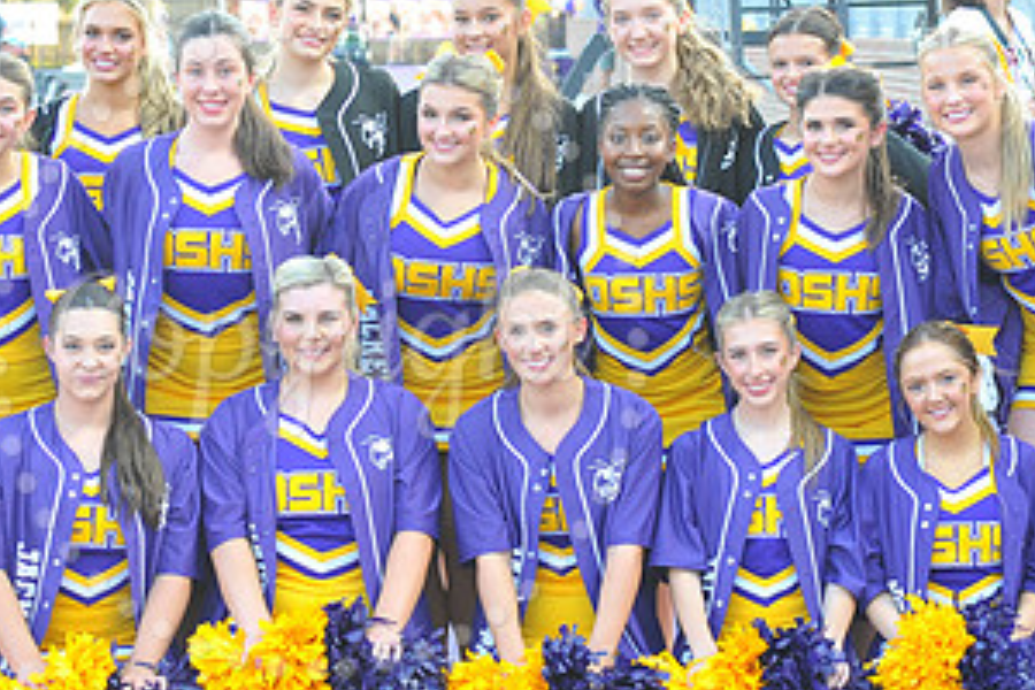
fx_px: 5117
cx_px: 317
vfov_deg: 7.7
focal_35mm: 178
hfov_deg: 11.5
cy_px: 345
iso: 400
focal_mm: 92
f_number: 5.6
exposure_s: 1/60
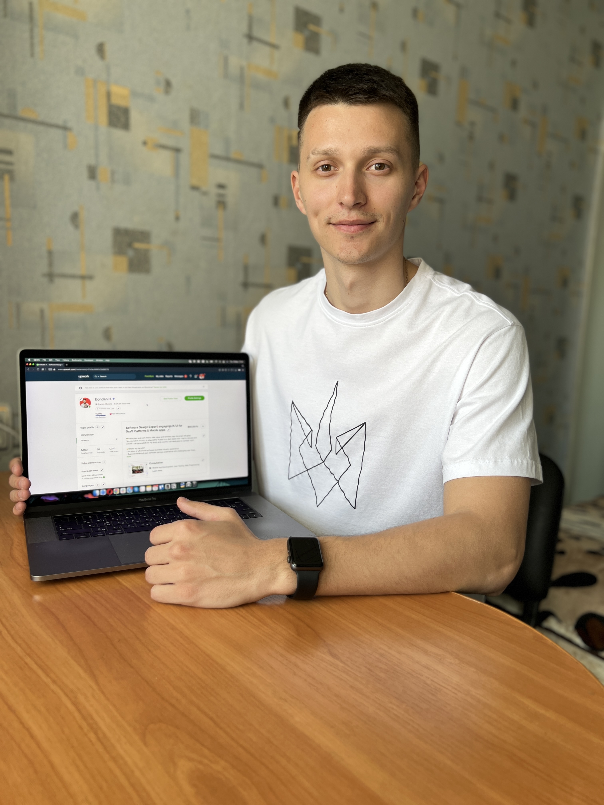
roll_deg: -1.0
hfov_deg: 53.1
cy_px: 402
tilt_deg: -8.4
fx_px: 605
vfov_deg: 67.3
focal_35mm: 26
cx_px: 302
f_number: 1.5
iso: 32
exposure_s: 1/142
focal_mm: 5.7
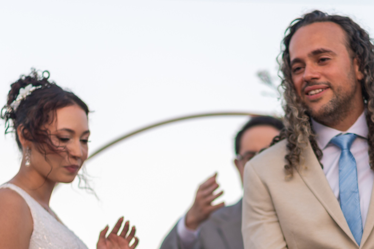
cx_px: 240
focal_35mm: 179
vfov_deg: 7.6
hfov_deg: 11.5
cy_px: 238
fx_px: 1858
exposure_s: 1/1250
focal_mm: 85
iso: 125
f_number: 1.8
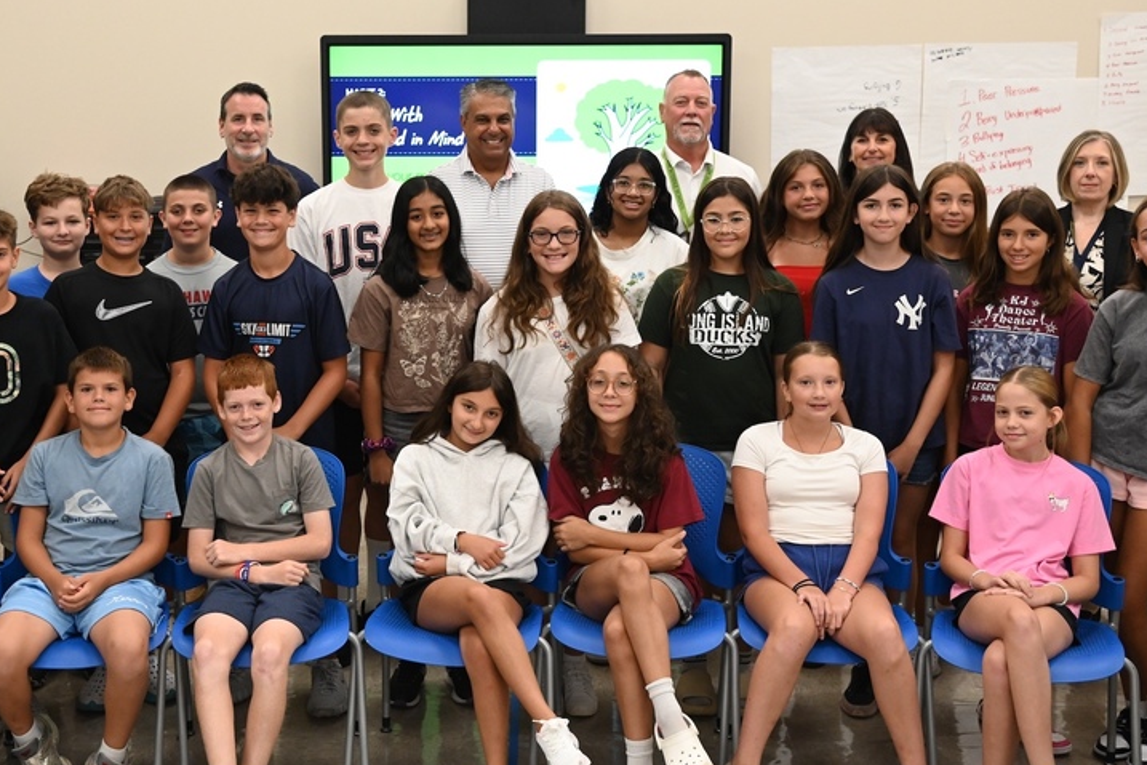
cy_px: 345
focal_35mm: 53
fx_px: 1689
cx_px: 493
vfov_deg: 25.5
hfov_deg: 37.4
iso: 3200
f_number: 4
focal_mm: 38
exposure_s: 1/400
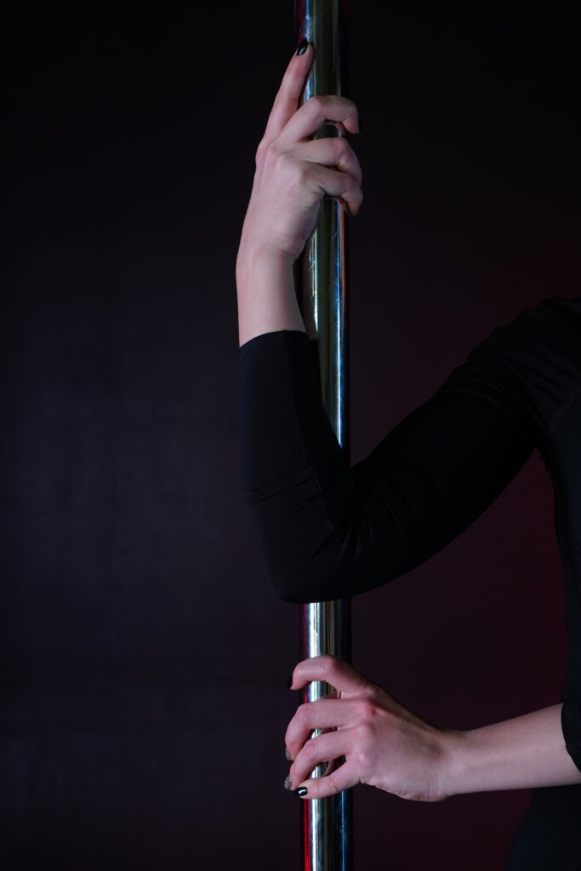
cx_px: 290
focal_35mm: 52
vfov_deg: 38.2
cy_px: 436
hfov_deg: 26.0
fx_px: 1258
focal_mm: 35
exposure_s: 1/160
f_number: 5
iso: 1250
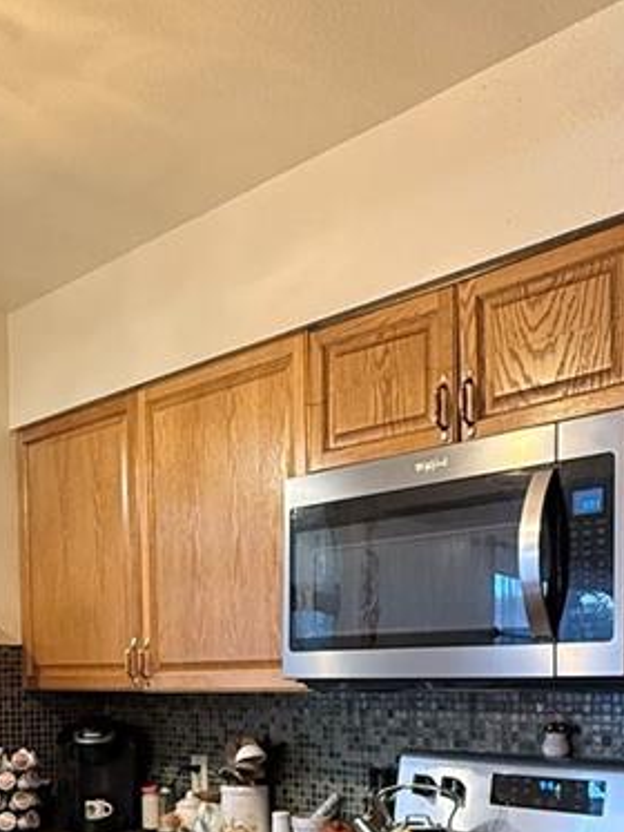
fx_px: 1081
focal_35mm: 45
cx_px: 241
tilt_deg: +0.9
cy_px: 691
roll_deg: +0.4
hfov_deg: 32.1
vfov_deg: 40.0
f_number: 2.2
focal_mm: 2.22
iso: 400
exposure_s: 1/60
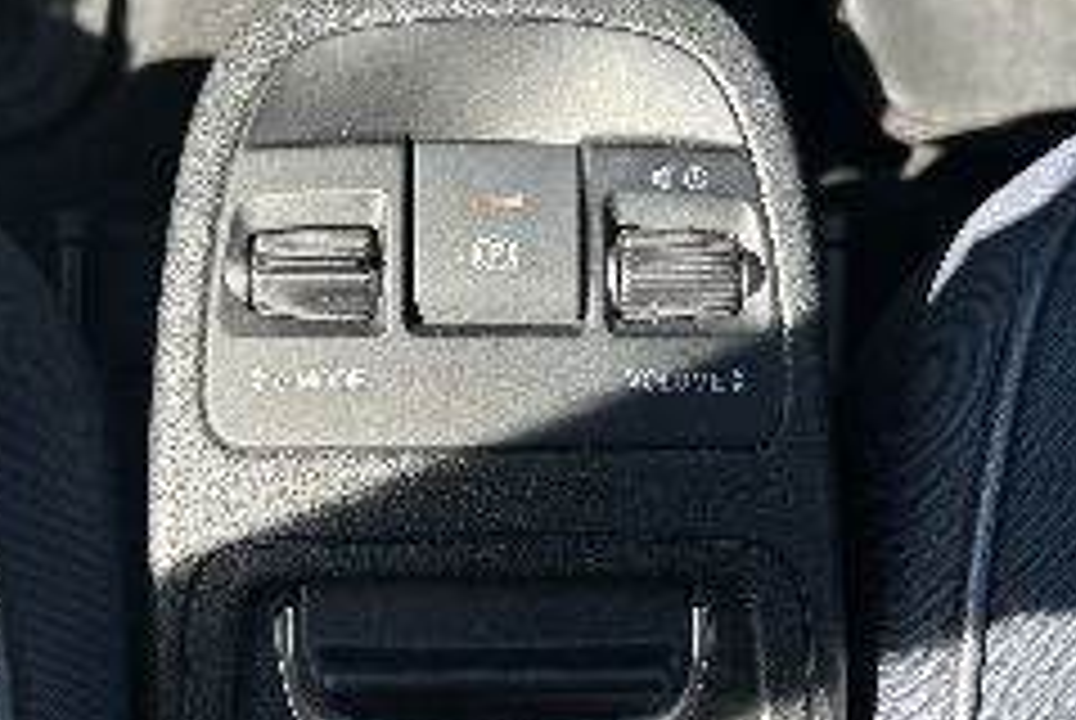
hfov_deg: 41.8
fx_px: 1406
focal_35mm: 47
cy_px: 378
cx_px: 468
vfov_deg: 28.7
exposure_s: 1/658
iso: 50
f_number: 1.5
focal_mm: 5.7
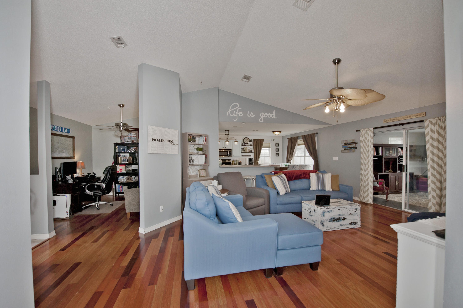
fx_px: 180
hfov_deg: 104.3
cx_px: 232
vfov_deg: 81.1
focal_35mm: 14
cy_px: 154
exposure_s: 1/160
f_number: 5.6
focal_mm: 14
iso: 500
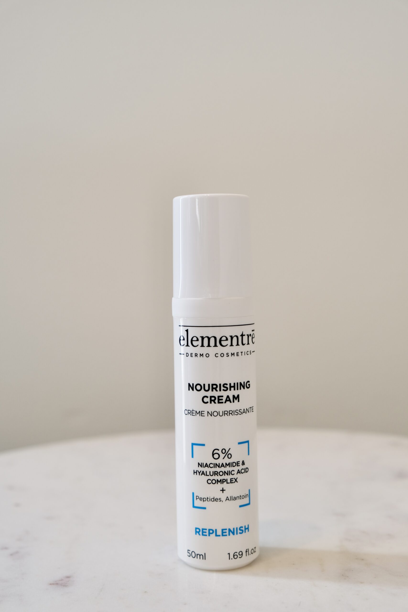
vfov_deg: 45.4
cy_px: 306
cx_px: 204
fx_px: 731
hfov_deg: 31.2
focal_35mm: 43
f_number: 4
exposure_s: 1/58
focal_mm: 28.9
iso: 160
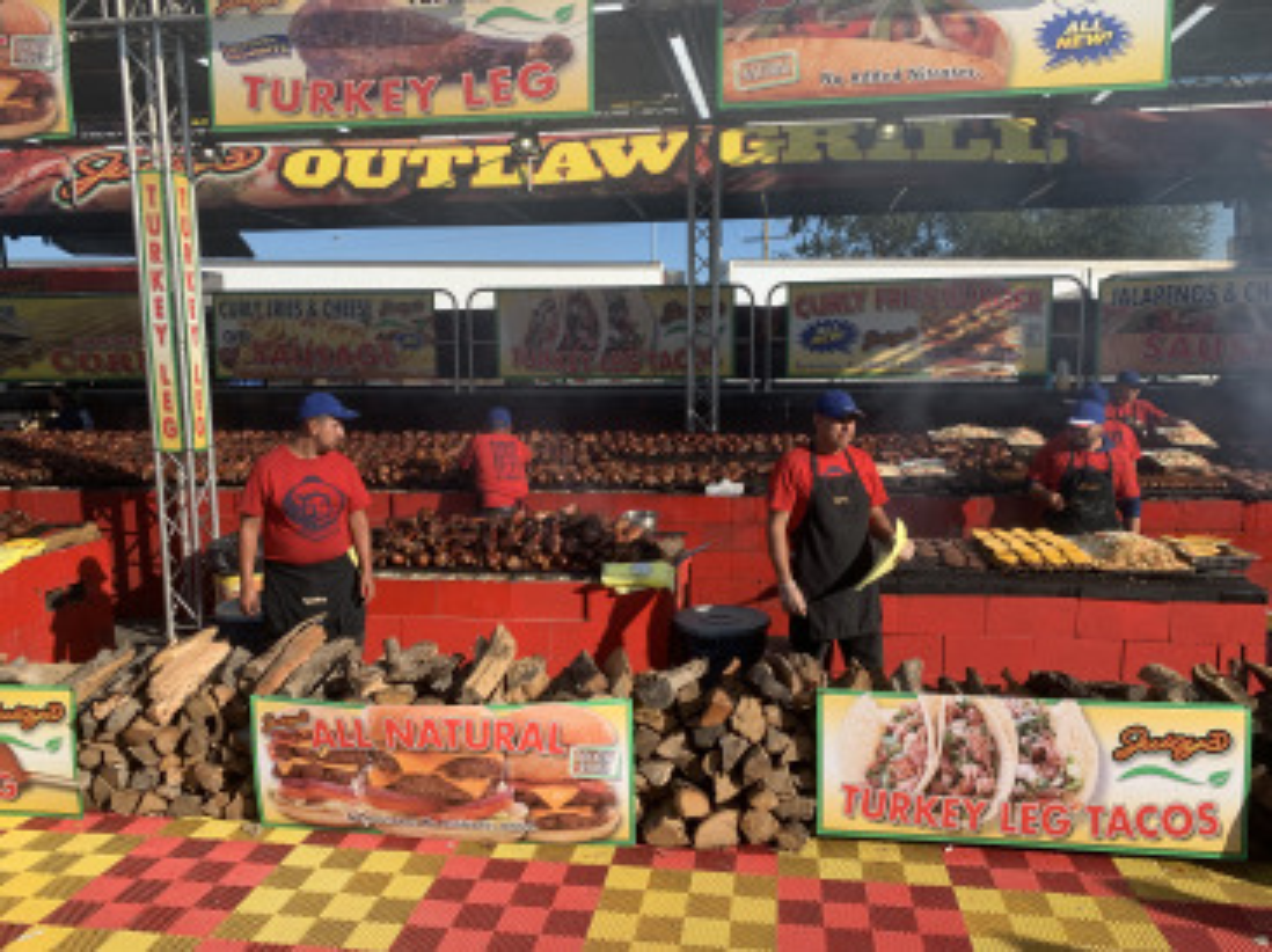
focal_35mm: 26
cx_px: 636
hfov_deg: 67.3
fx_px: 955
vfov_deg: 53.0
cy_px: 476
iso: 25
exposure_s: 1/1235
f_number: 1.8
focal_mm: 4.25
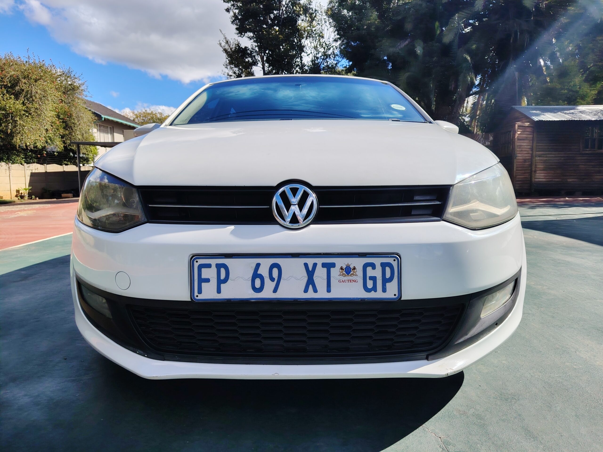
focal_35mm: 24
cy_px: 226
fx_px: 418
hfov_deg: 71.6
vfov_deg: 56.8
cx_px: 302
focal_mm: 5.25
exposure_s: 1/679
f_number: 1.75
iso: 100
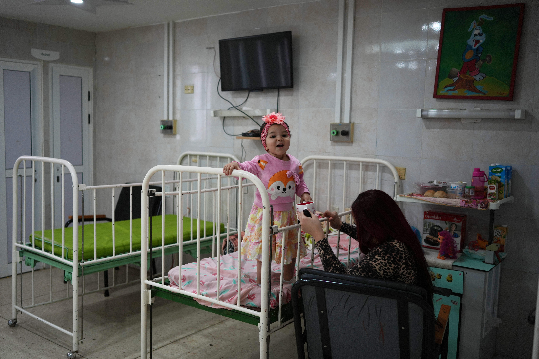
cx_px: 270
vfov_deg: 37.9
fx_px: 524
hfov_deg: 54.4
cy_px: 180
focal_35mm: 35
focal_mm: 35
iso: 400
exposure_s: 1/160
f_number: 2
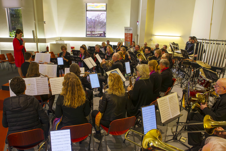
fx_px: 163
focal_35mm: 26
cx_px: 106
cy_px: 81
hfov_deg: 69.3
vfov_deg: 49.5
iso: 1600
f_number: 6.3
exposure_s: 1/30
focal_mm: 24
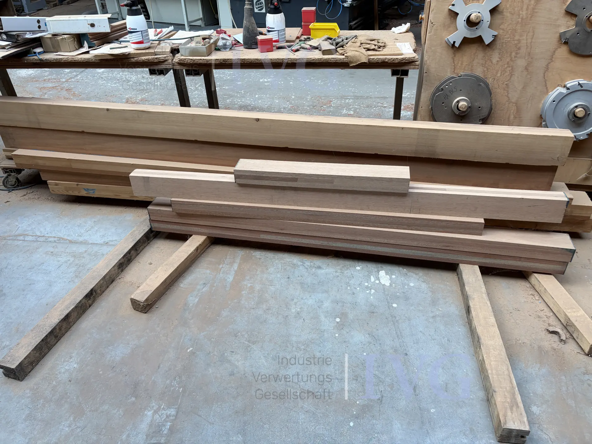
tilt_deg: -29.5
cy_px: 222
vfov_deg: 53.1
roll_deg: +0.6
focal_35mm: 26
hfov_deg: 67.3
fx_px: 445
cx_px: 296
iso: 40
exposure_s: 1/215
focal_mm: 5.96
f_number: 1.6
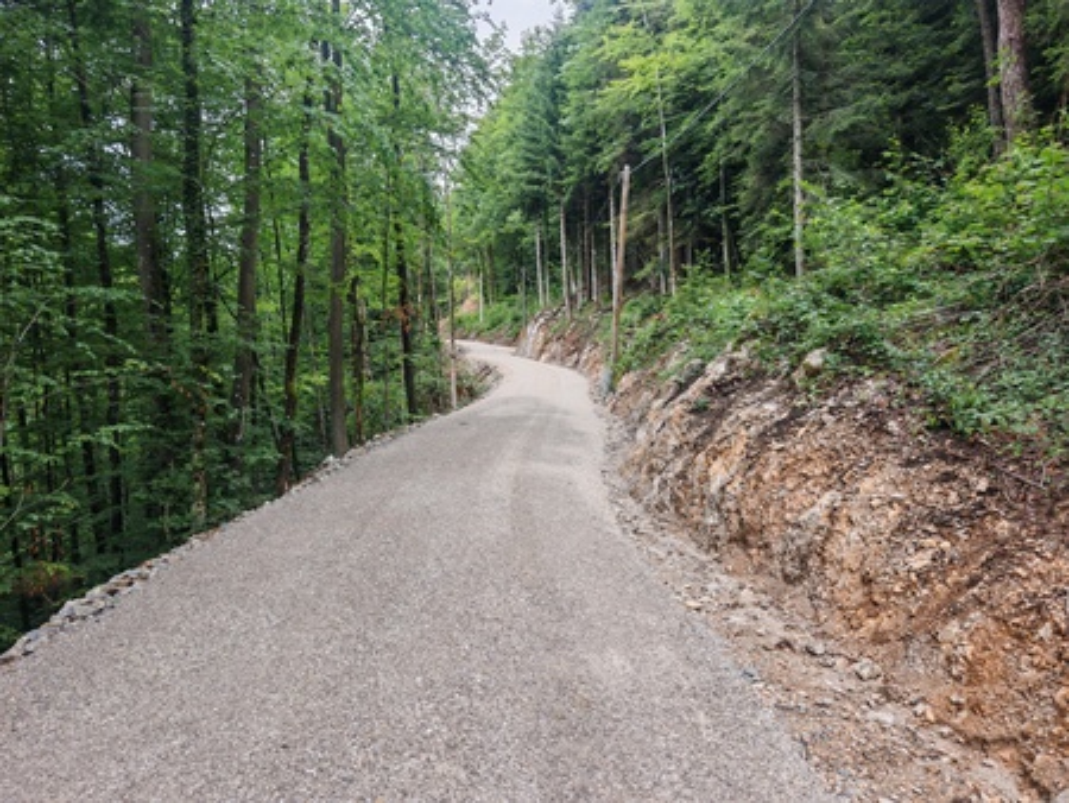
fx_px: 834
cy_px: 402
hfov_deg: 65.3
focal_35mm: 27
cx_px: 534
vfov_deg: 51.4
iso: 100
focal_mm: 6.67
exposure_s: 1/110
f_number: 1.9
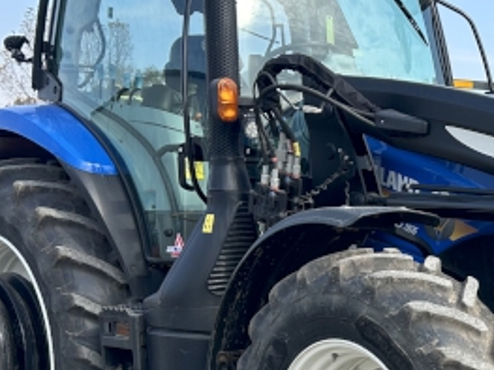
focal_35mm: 79
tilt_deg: -5.8
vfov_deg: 18.3
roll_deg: +0.0
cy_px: 338
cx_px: 594
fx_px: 1127
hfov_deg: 22.7
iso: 50
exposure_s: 1/1252
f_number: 1.5
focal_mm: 5.7
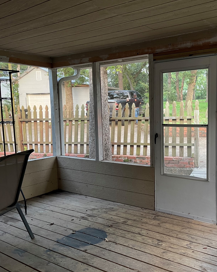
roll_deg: +1.1
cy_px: 136
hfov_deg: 43.0
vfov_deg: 54.2
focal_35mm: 33
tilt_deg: -5.9
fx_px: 265
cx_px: 165
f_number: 1.6
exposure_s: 1/60
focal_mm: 5.1
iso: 250
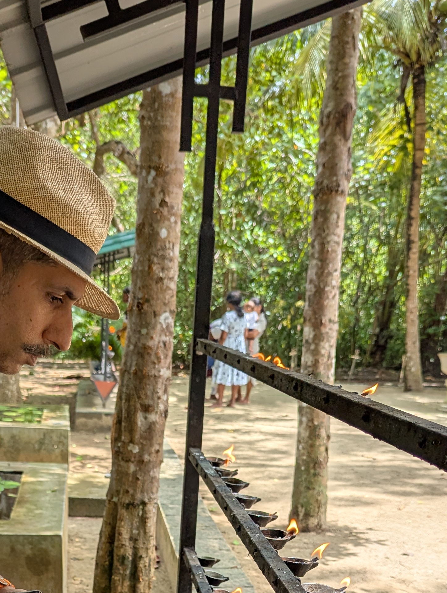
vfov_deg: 34.4
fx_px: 876
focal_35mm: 51
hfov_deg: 28.4
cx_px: 133
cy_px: 579
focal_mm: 6.81
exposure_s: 1/590
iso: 40
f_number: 1.85
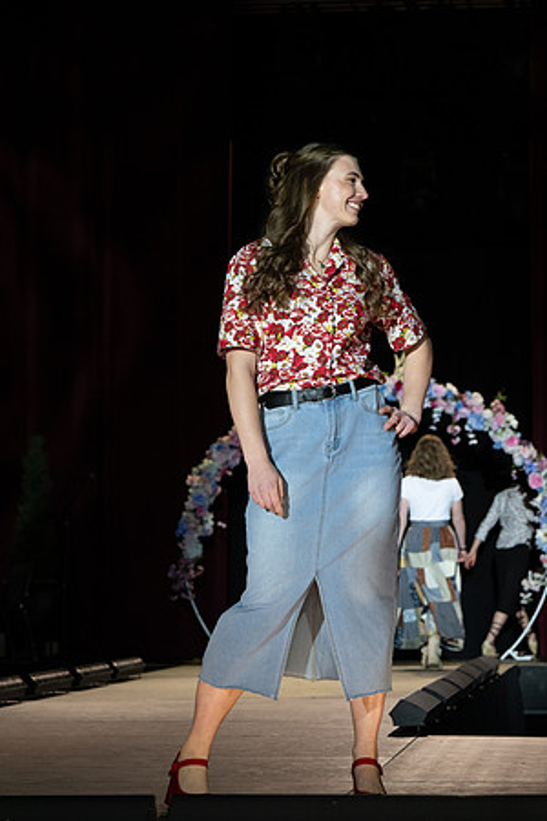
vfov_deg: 16.5
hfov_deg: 11.0
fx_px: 2828
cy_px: 435
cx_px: 325
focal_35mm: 124
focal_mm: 78
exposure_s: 1/320
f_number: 5.6
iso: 1000
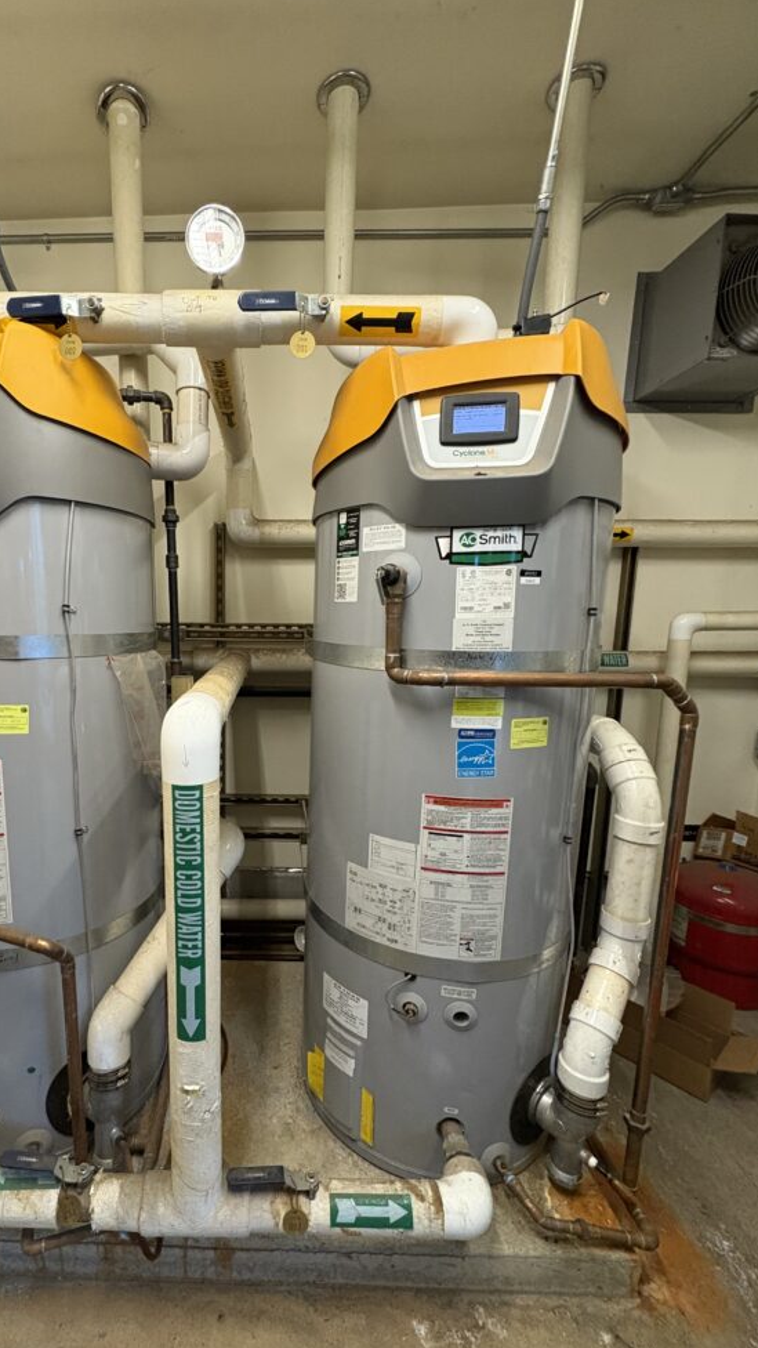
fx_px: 572
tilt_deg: -7.3
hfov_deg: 65.5
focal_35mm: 16
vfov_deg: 99.3
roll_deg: +0.0
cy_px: 700
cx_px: 260
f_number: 2.2
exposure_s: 1/60
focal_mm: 2.22
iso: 500
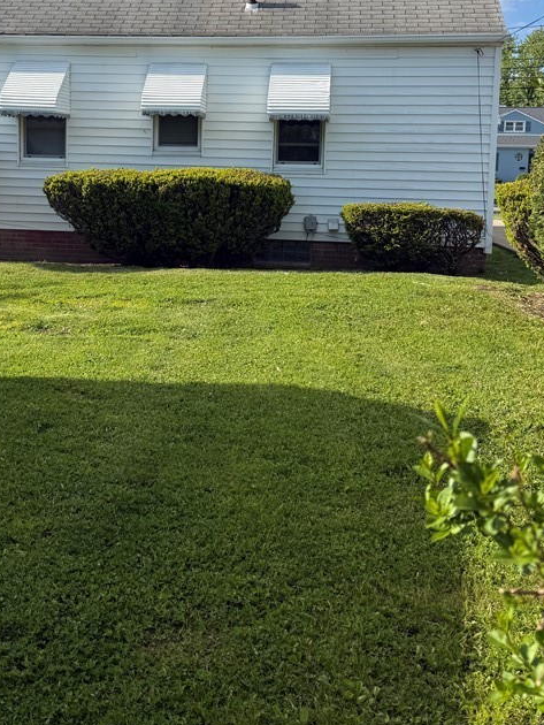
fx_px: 817
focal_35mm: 39
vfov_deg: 47.0
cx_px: 209
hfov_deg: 36.7
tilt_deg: -3.5
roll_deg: -2.0
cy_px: 234
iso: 80
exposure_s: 1/3279
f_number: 1.78
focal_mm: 6.76
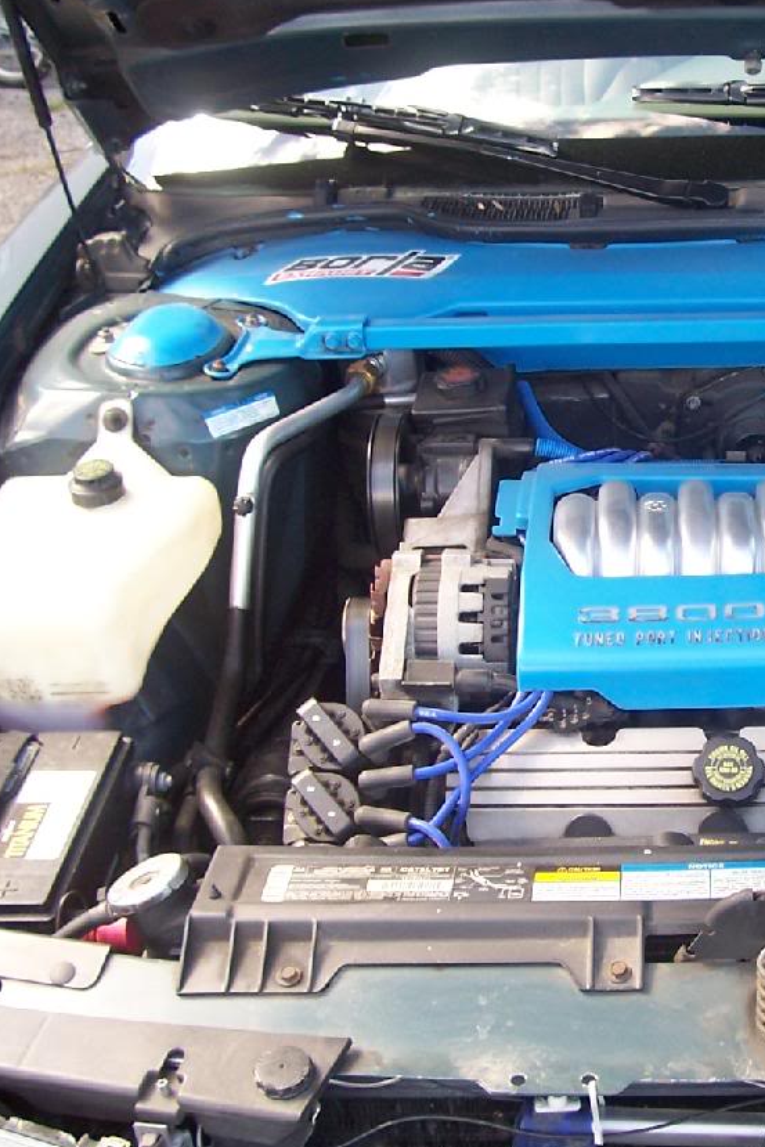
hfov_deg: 24.6
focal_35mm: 53
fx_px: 1689
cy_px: 540
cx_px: 721
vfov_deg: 37.5
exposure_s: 1/90
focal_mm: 5.6
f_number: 2.7
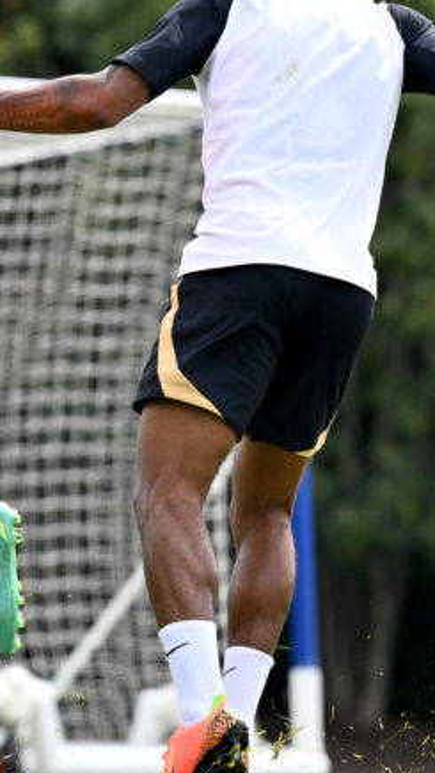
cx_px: -99
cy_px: 250
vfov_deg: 4.4
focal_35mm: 493
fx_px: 10100
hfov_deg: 2.5
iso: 400
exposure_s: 1/2000
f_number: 4
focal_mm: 200
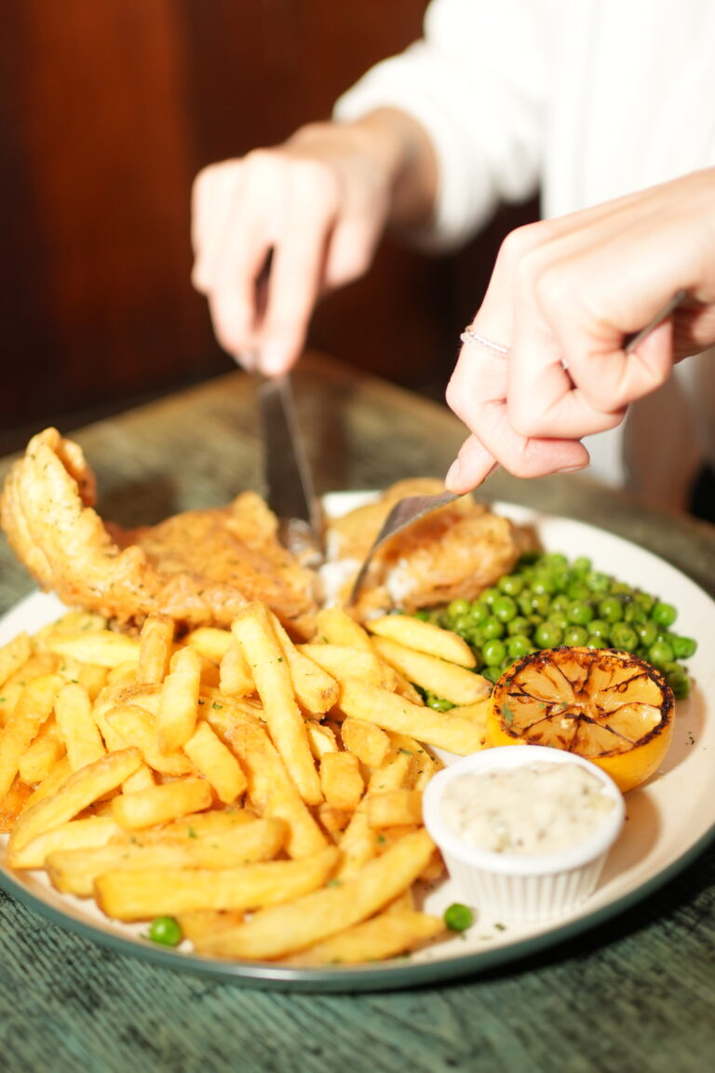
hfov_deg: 26.0
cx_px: 358
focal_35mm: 52
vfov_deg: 38.2
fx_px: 1549
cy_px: 536
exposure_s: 1/200
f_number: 1.8
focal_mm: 35
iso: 800
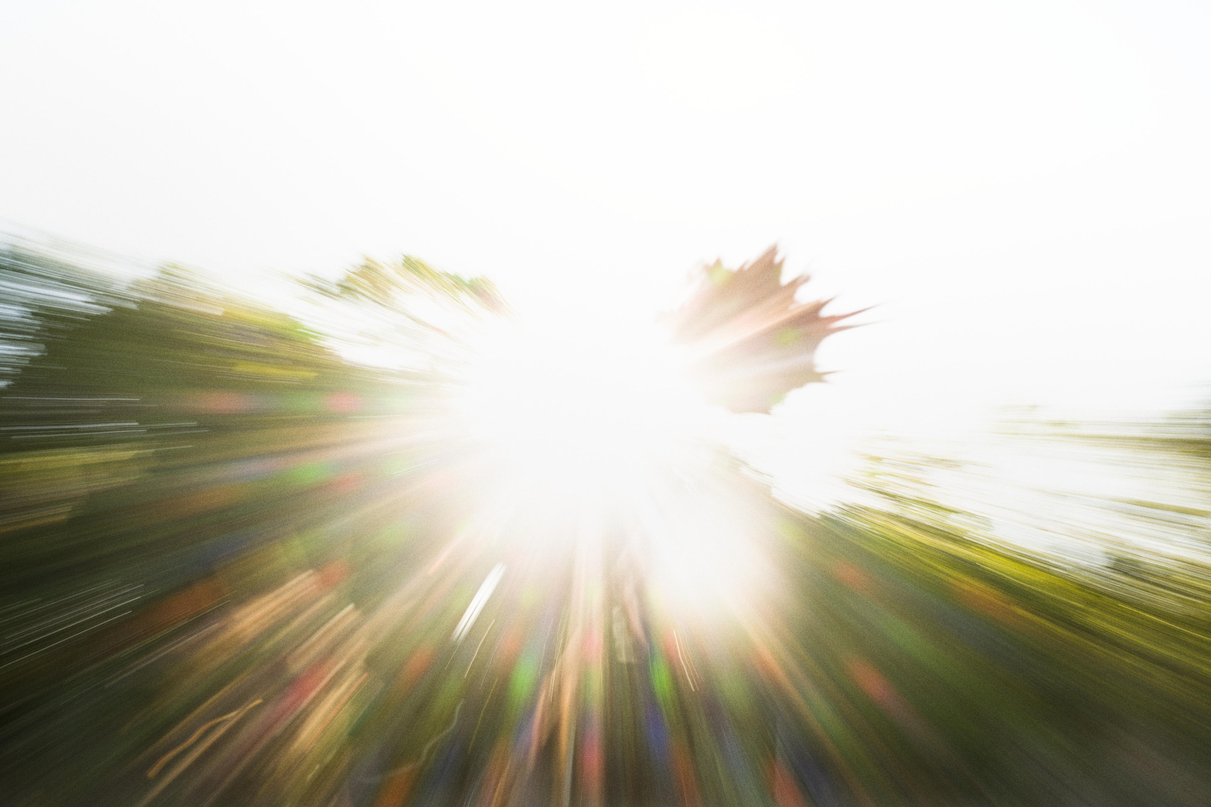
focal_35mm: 63
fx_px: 2119
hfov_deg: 31.9
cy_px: 404
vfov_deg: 21.6
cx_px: 606
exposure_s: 1/8
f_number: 22
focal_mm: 42
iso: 125
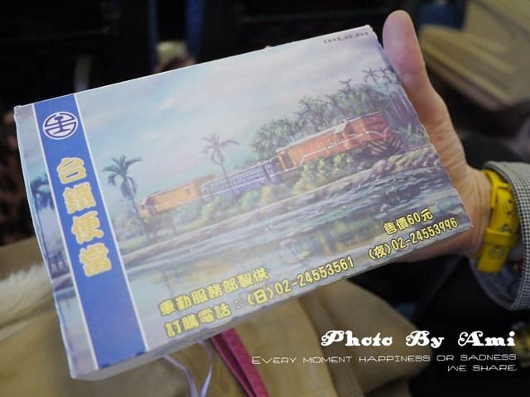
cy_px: 198
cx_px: 265
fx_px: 429
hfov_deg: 63.4
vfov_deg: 49.7
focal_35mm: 28
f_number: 2.5
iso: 400
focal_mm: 14
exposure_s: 1/60
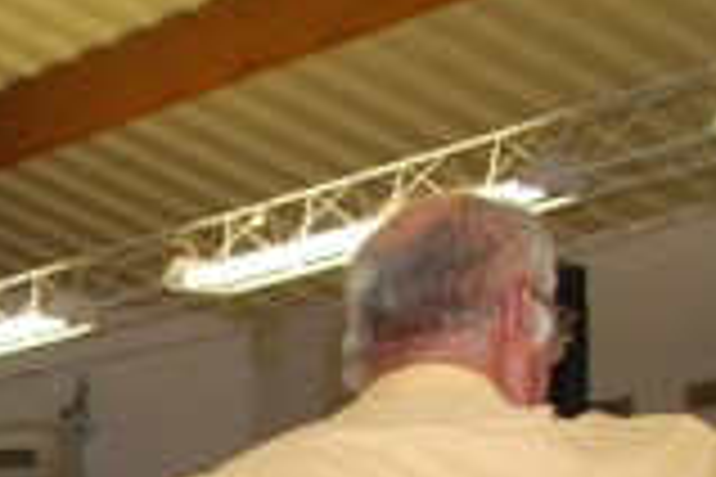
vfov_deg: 9.6
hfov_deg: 13.2
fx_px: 2705
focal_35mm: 136
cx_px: -666
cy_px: 866
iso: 200
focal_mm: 18
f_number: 3.5
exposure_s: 1/60
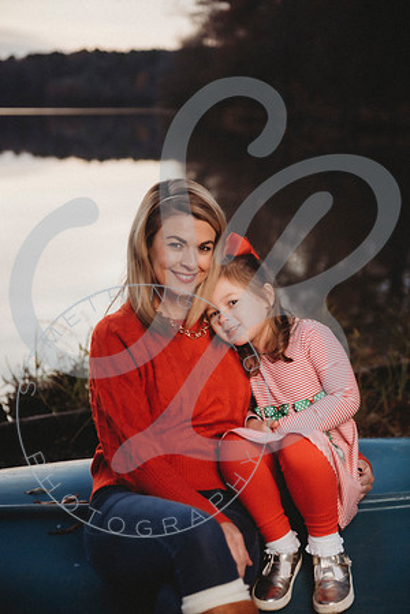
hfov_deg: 21.9
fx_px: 1059
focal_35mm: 62
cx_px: 205
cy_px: 307
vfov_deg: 32.4
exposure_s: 1/320
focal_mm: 62
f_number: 2.8
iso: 100
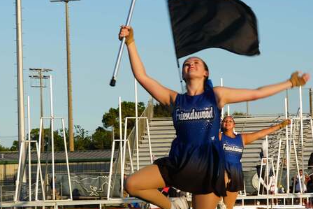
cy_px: 111
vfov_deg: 8.6
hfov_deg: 12.8
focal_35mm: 160
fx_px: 1391
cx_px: 124
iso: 100
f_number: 9
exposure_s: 1/160
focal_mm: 70
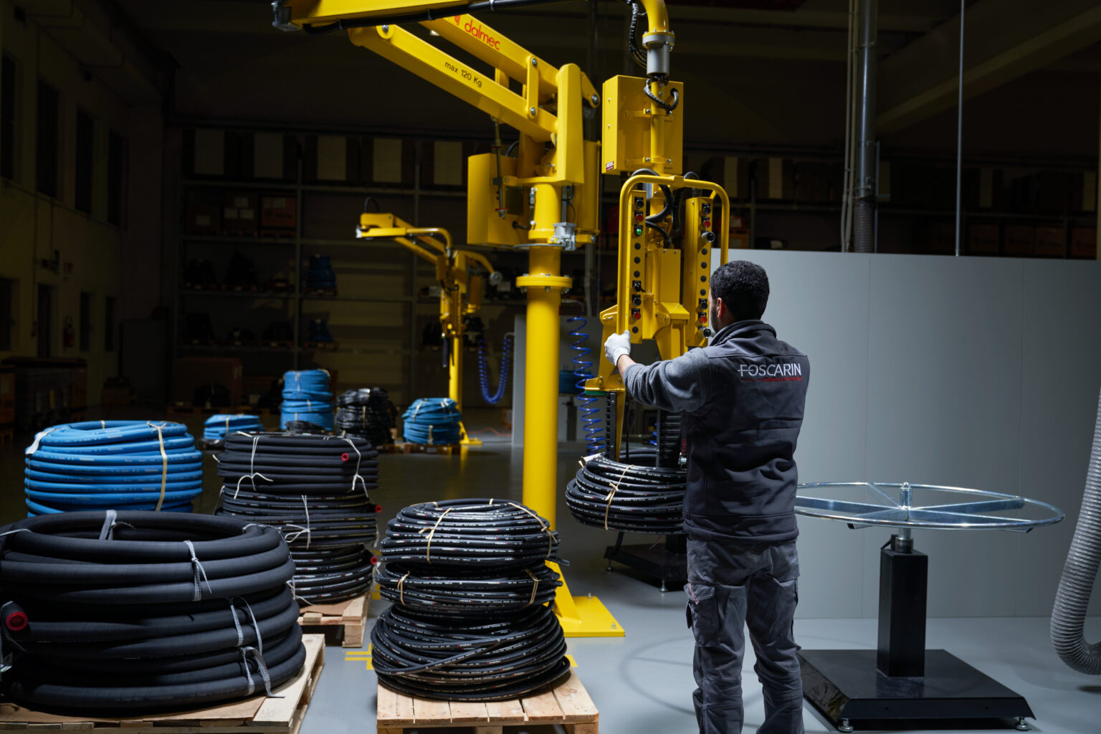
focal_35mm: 36
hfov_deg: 53.1
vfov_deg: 36.9
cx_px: 550
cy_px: 367
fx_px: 1101
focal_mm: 36
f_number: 3.5
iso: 100
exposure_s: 1/160
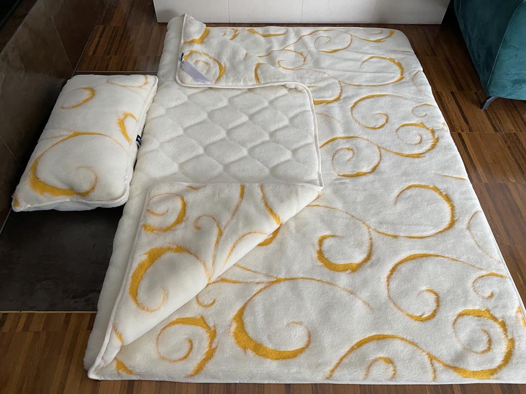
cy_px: 197
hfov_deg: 67.3
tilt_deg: -52.1
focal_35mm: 26
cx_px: 263
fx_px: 395
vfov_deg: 53.1
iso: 250
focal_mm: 4.25
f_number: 1.8
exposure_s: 1/60
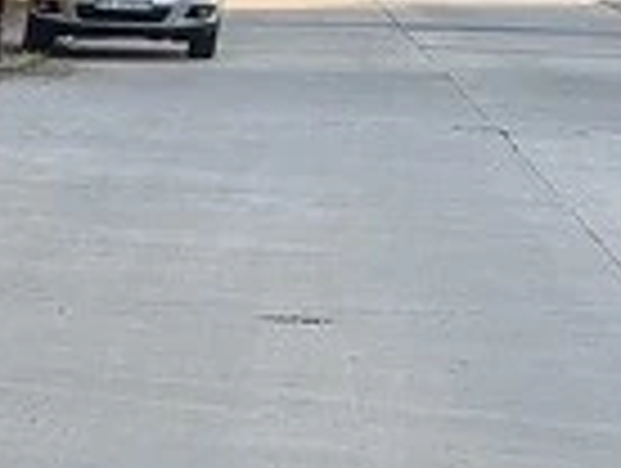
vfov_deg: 7.7
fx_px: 3379
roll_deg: +0.1
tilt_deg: -14.4
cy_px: 747
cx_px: -1440
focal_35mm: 188
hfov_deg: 8.3
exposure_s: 1/303
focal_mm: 5.96
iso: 64
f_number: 1.6
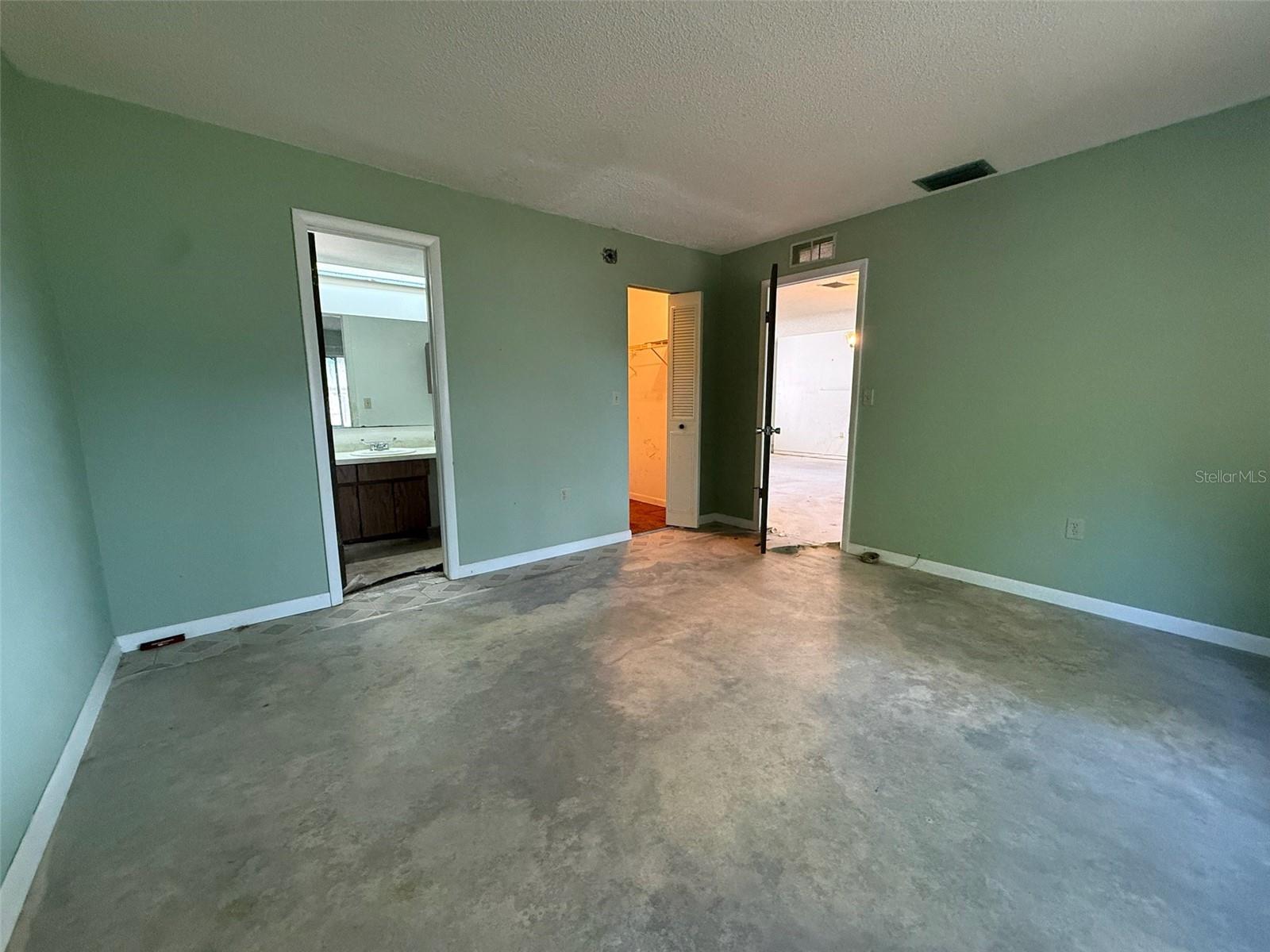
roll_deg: +0.2
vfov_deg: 85.7
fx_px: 514
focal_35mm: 14
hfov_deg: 102.1
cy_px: 476
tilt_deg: -8.9
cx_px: 635
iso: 500
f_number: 2.2
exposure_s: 1/60
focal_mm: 2.22
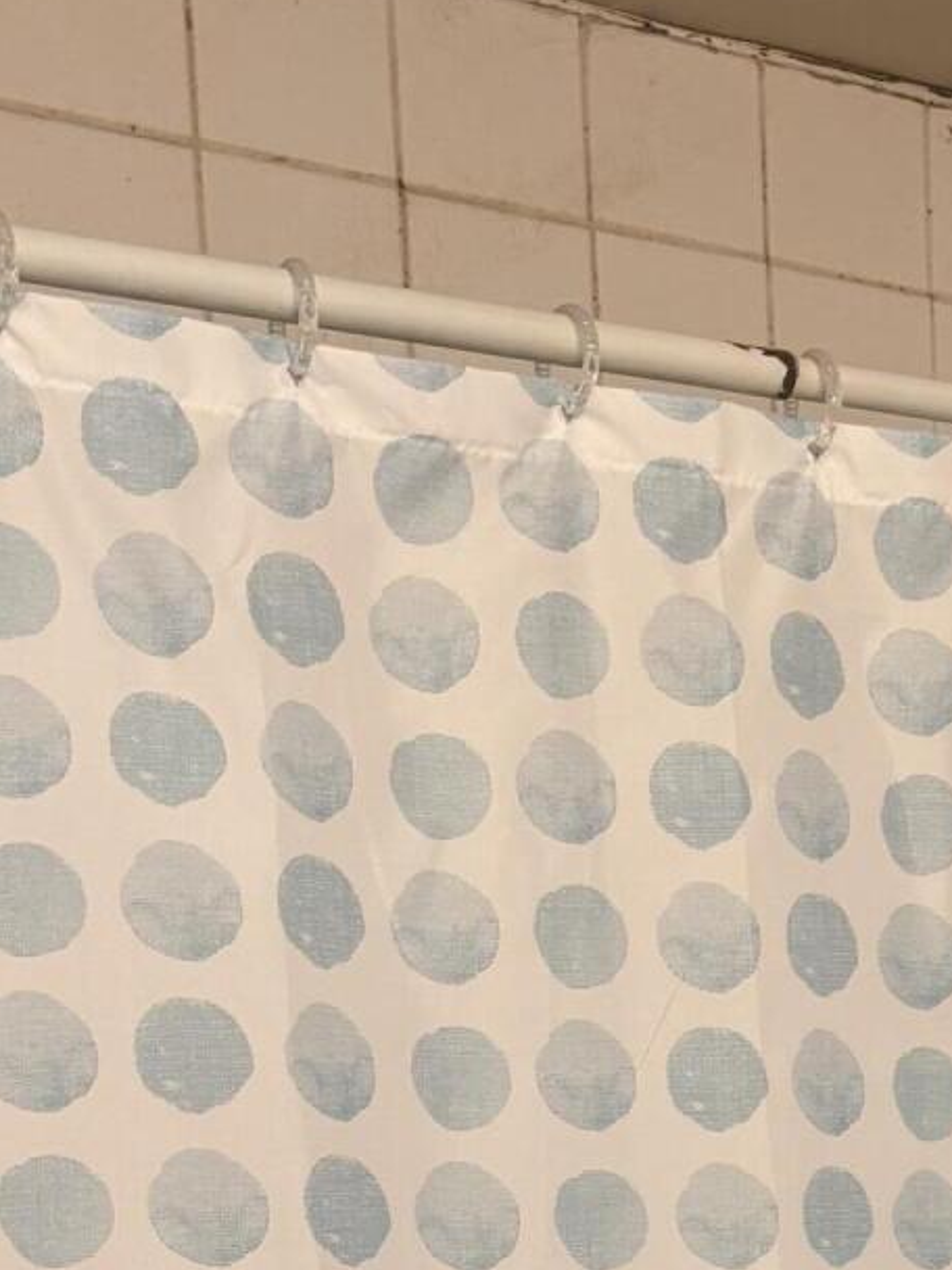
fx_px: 2897
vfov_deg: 21.4
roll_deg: +1.7
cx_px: 1129
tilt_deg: -8.4
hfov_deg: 17.8
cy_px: 1826
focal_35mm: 79
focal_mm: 6.76
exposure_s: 1/60
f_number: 1.78
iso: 160
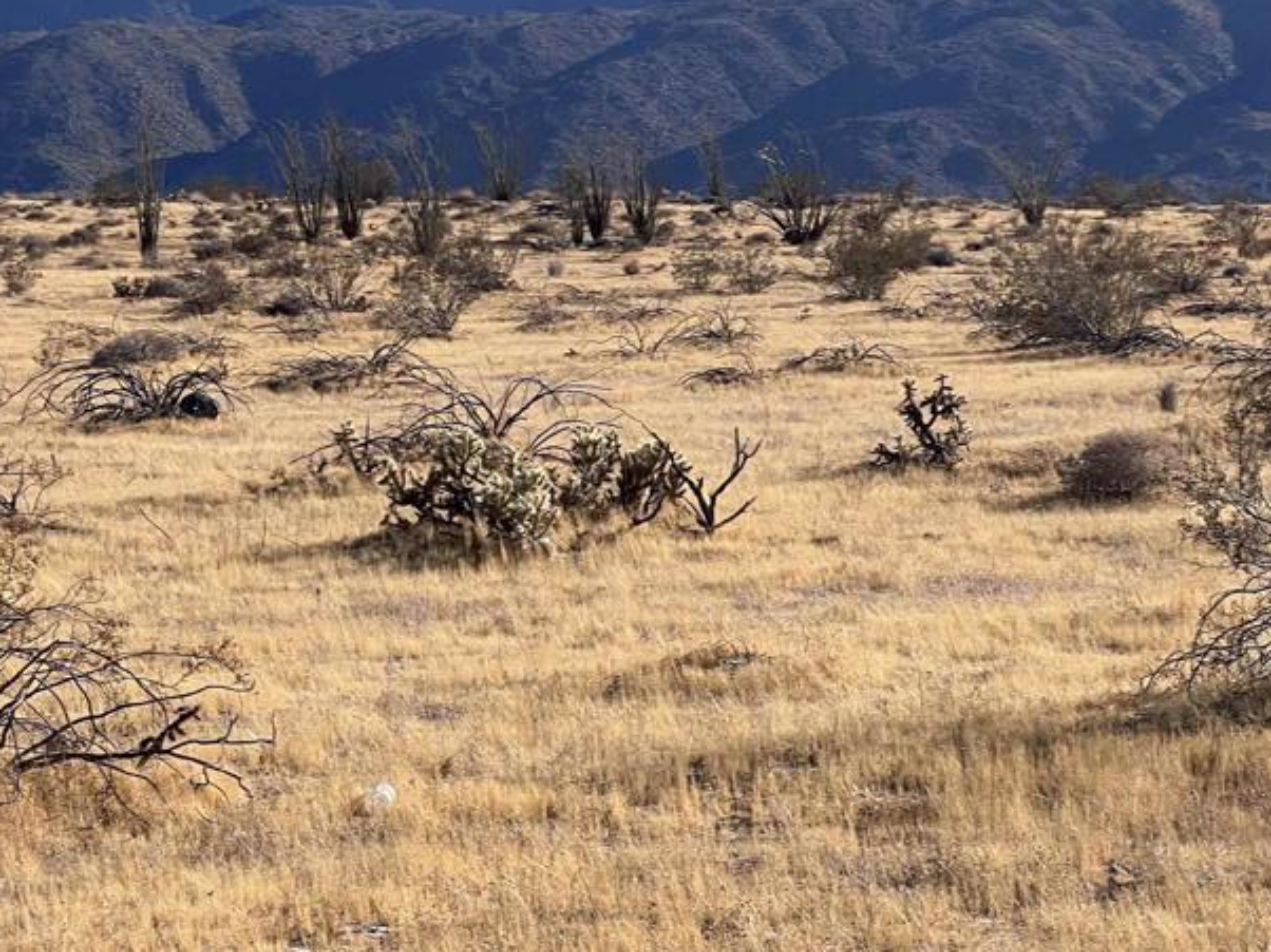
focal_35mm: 131
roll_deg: +0.6
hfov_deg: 15.0
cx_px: 285
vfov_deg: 11.3
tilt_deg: +0.0
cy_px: 334
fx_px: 4808
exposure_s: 1/694
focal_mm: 9
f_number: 2.8
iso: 32
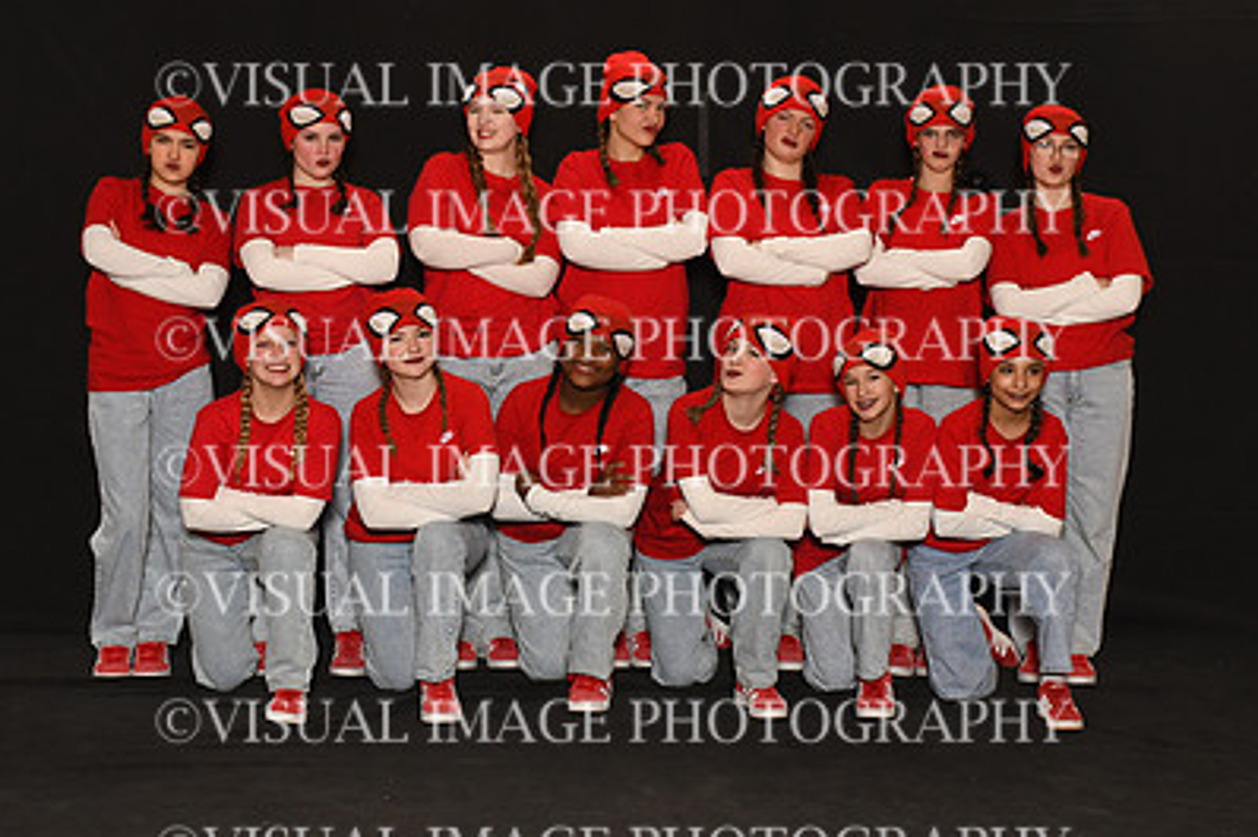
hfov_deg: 28.9
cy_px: 403
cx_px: 613
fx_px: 2445
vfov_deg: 19.4
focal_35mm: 70
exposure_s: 1/125
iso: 640
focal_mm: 32
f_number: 8
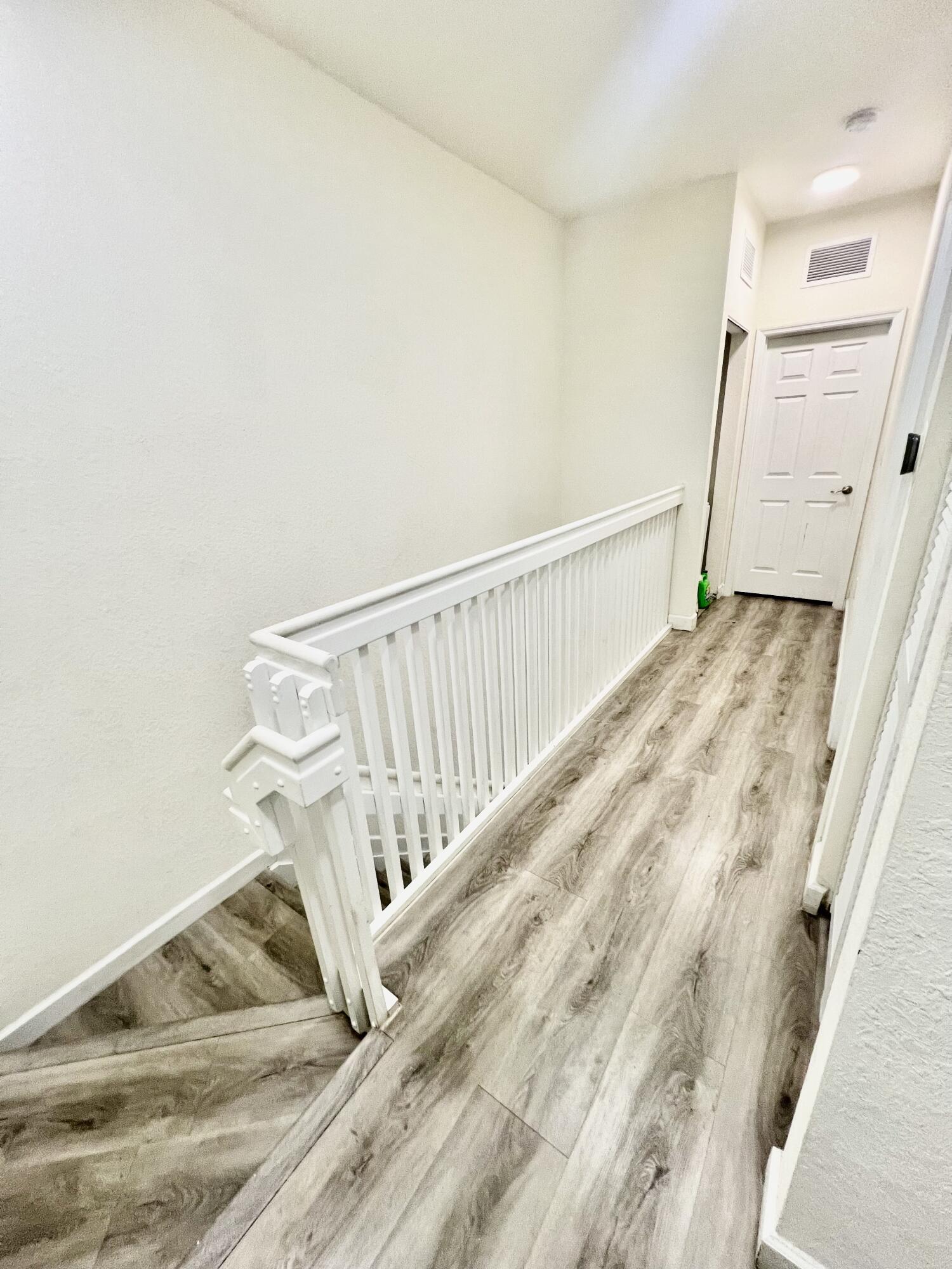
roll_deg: +3.7
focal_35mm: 13
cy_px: 634
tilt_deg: -21.7
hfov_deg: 89.9
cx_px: 476
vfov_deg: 106.2
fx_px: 477
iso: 200
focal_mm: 1.57
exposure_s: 1/120
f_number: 1.8
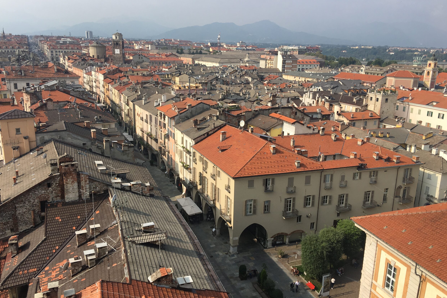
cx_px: 222
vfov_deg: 42.3
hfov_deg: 60.3
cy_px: 151
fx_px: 385
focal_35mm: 31
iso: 25
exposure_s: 1/1399
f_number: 2.2
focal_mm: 4.15
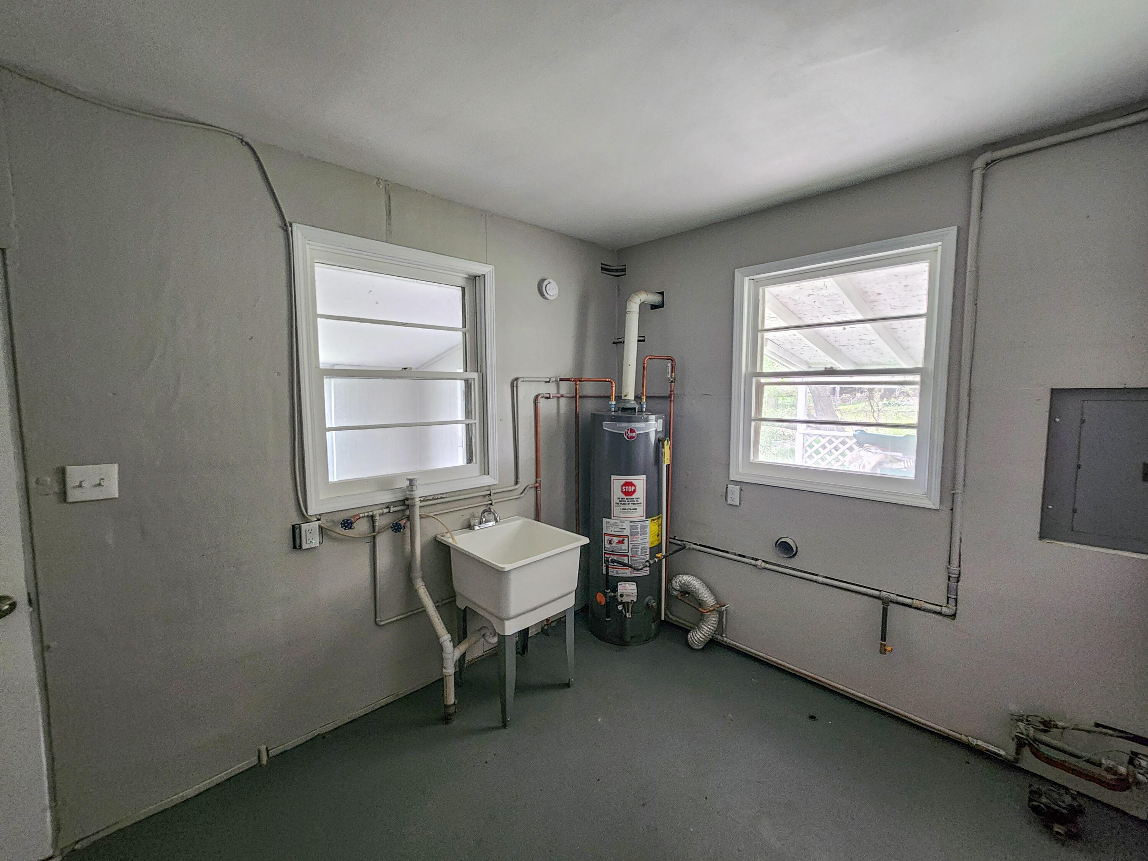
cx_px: 574
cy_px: 430
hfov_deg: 106.2
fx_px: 431
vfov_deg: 89.9
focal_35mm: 13
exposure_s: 1/30
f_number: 2.2
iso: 400
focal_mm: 2.2
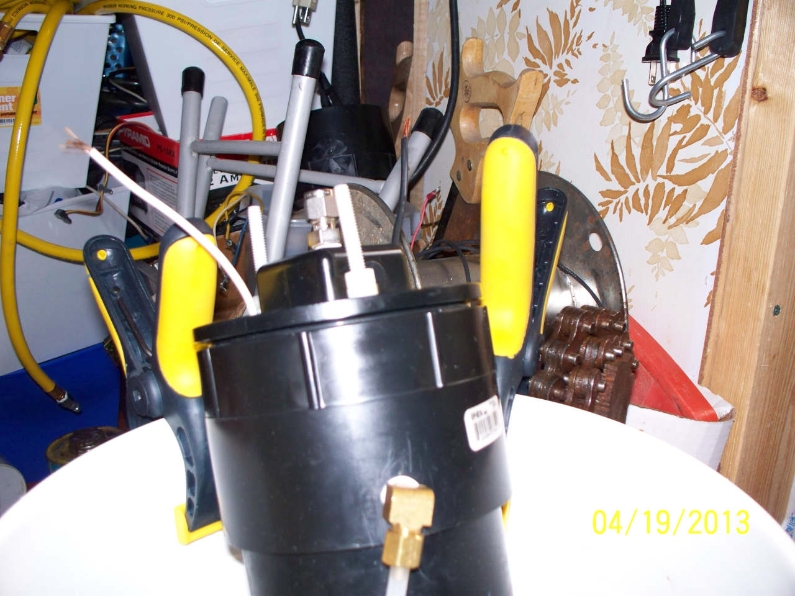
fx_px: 827
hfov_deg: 51.4
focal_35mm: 36
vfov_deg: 39.7
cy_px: 298
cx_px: 398
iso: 200
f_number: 2.8
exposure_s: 1/30
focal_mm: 7.54
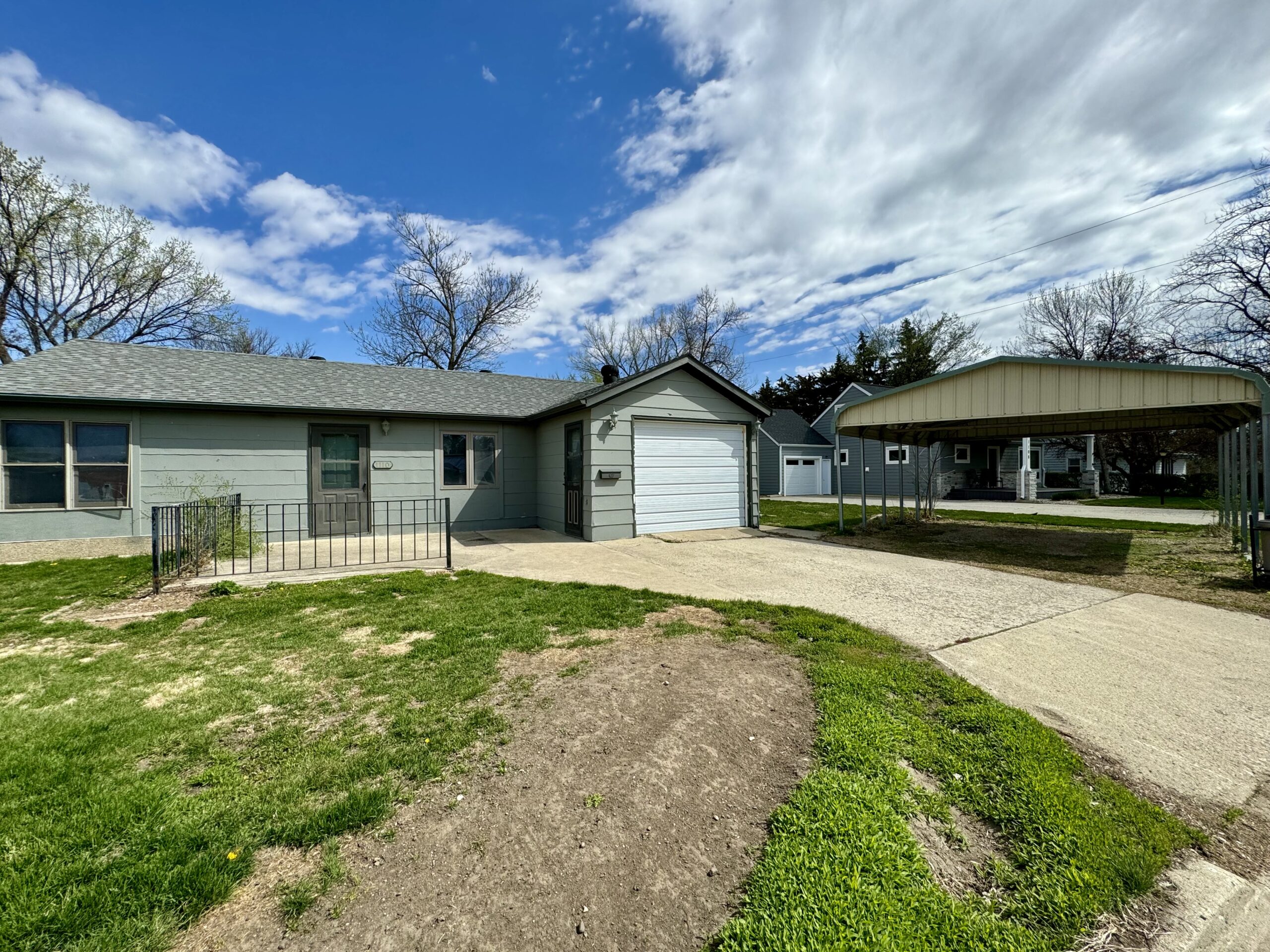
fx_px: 514
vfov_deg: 85.7
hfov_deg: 102.1
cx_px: 635
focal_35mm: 14
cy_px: 476
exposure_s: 1/2273
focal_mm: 2.22
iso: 50
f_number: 2.2
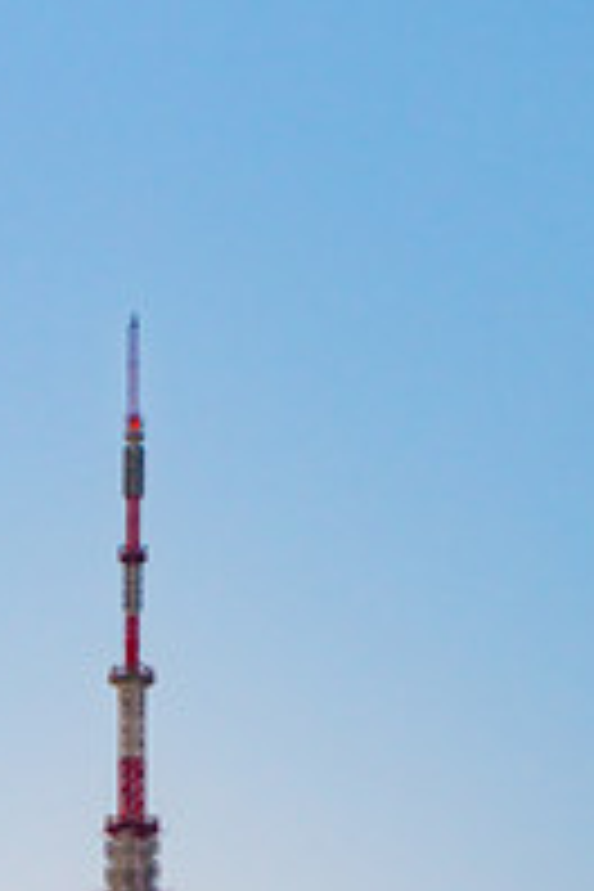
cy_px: 1168
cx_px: 11
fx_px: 5247
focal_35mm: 212
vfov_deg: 9.5
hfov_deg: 6.5
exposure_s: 1/80
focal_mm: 70
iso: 250
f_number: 5
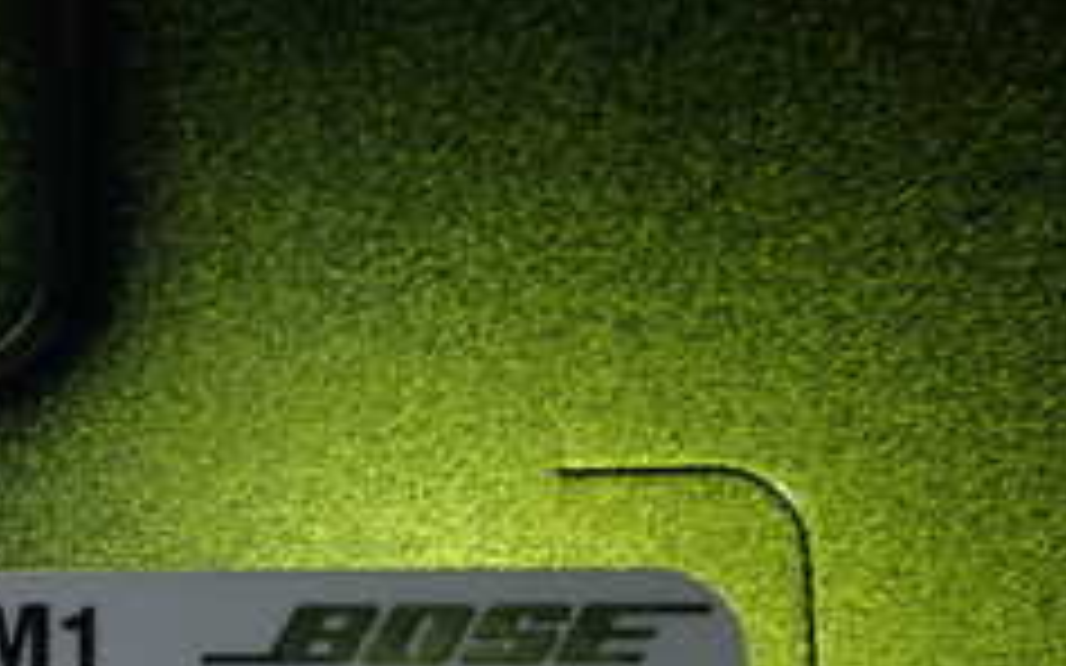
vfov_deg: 10.1
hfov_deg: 15.8
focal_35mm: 126
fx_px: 3660
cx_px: -270
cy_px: 1008
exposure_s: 1/50
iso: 200
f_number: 9
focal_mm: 8.4
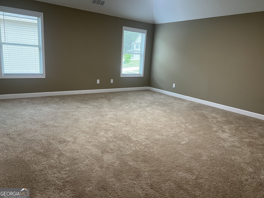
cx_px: 132
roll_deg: -3.5
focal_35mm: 26
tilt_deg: -12.4
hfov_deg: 67.3
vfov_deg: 53.1
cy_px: 99
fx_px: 198
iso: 160
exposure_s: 1/60
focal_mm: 5.7
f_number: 1.5
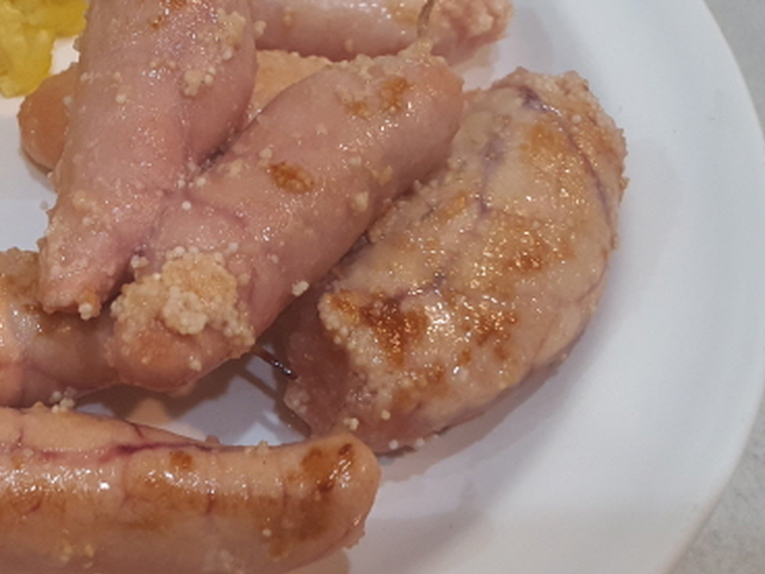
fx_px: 1216
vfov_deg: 26.4
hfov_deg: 31.7
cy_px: 190
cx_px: -37
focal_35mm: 55
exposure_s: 1/40
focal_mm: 4.3
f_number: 2.4
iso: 200
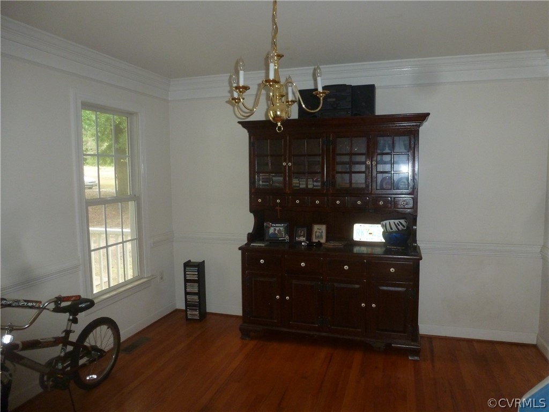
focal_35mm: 24
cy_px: 206
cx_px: 274
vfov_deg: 56.8
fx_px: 381
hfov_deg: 71.6
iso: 250
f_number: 3.3
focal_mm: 4.3
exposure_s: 1/60
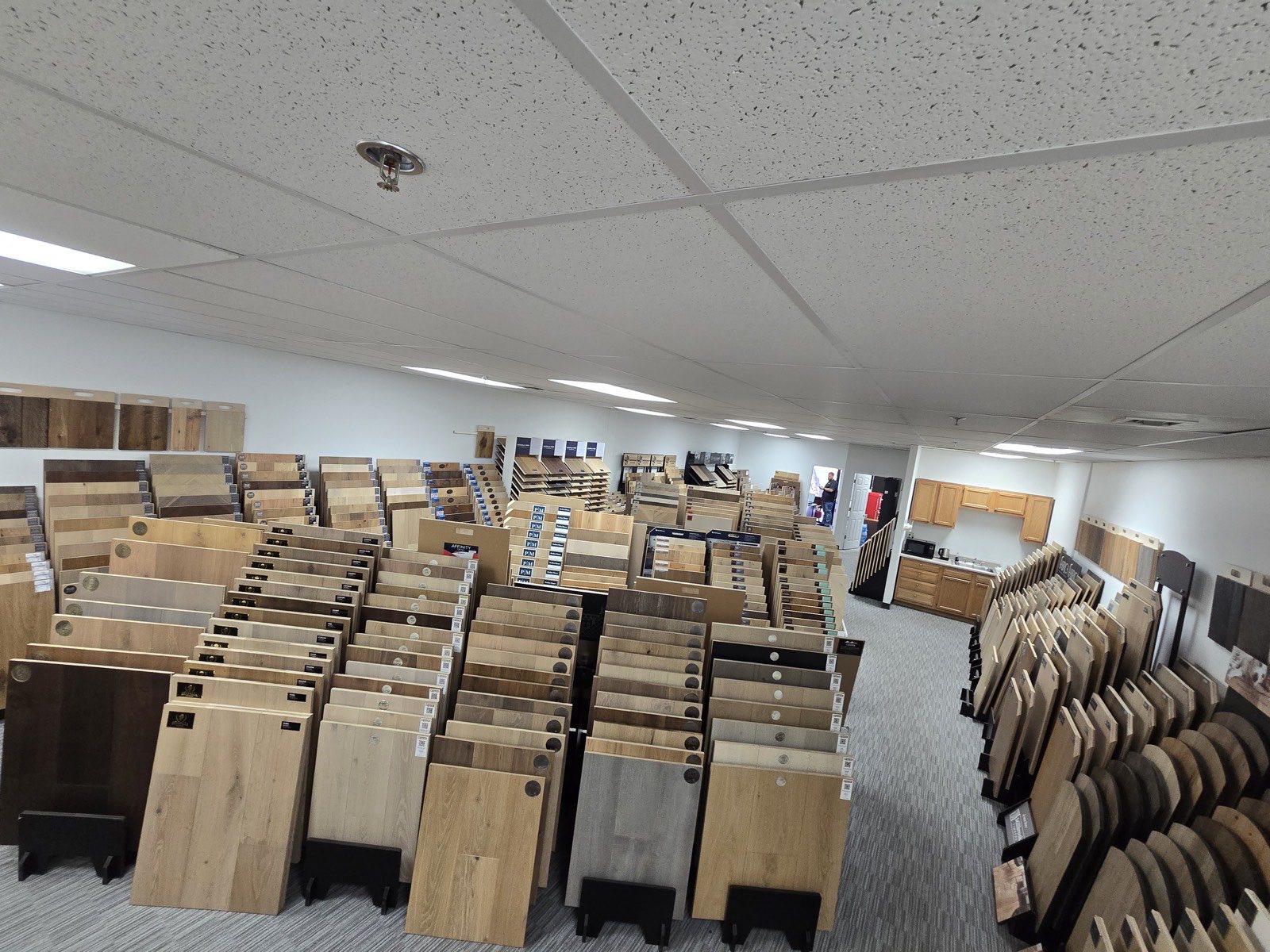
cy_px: 476
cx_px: 635
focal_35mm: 13
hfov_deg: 106.2
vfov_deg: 89.9
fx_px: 477
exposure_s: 1/60
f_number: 2.2
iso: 250
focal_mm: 2.2
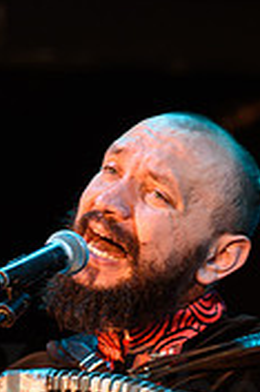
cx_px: 78
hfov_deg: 2.7
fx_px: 5557
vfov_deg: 4.0
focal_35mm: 512
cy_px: 421
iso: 800
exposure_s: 1/100
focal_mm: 200
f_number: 5.6
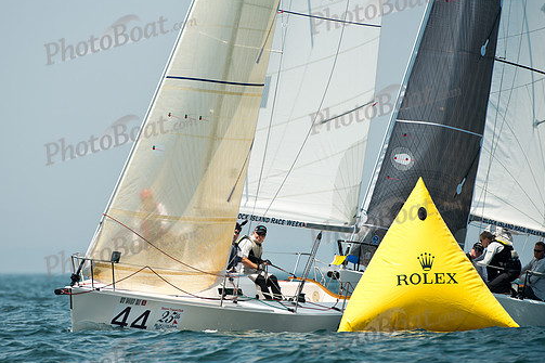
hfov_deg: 3.9
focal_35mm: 530
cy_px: 171
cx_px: 188
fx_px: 8021
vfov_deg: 2.6
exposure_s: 1/800
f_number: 5.6
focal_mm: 380
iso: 125
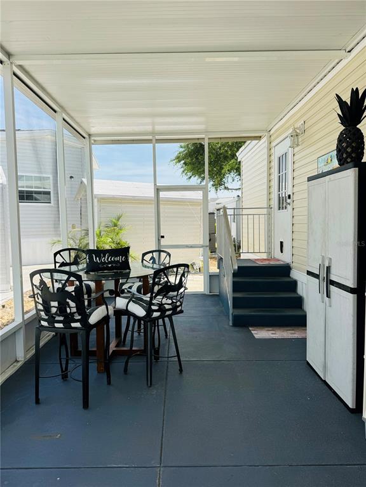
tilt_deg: -3.8
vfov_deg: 71.6
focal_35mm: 24
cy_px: 244
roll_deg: +0.3
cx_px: 183
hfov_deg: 56.8
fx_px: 338
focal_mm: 6.76
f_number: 1.78
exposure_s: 1/1285
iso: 80
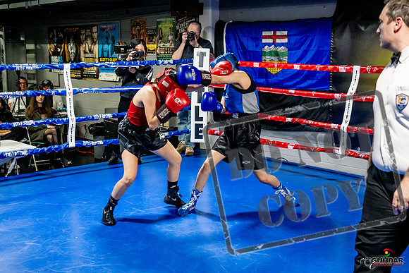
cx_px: 204
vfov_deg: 26.0
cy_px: 136
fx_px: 591
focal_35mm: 52
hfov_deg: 38.2
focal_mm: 35
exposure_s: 1/800
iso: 5000
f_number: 2.8
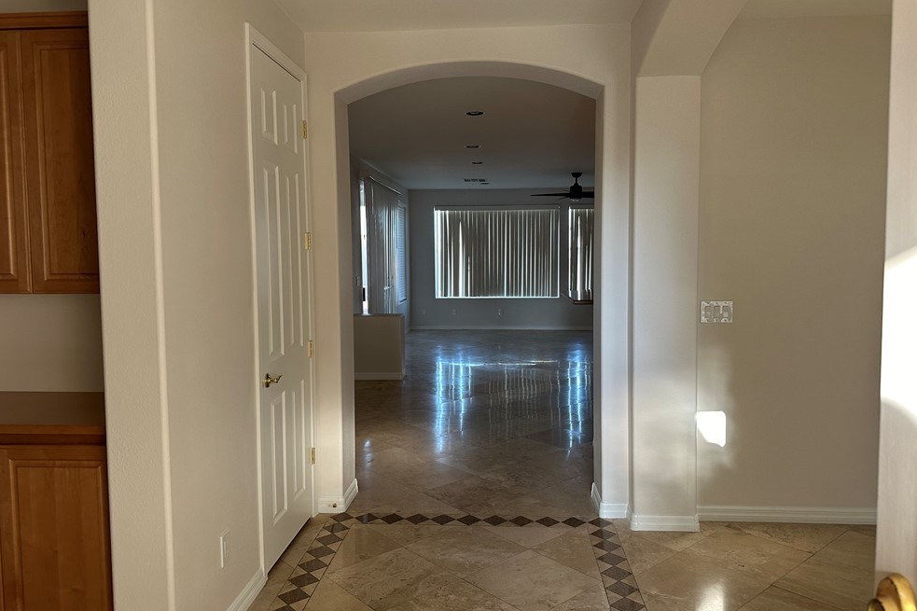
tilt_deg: -3.5
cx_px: 464
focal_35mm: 26
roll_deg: +0.0
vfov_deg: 49.5
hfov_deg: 69.4
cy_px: 298
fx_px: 662
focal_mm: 6.86
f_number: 1.78
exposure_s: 1/121
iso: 160
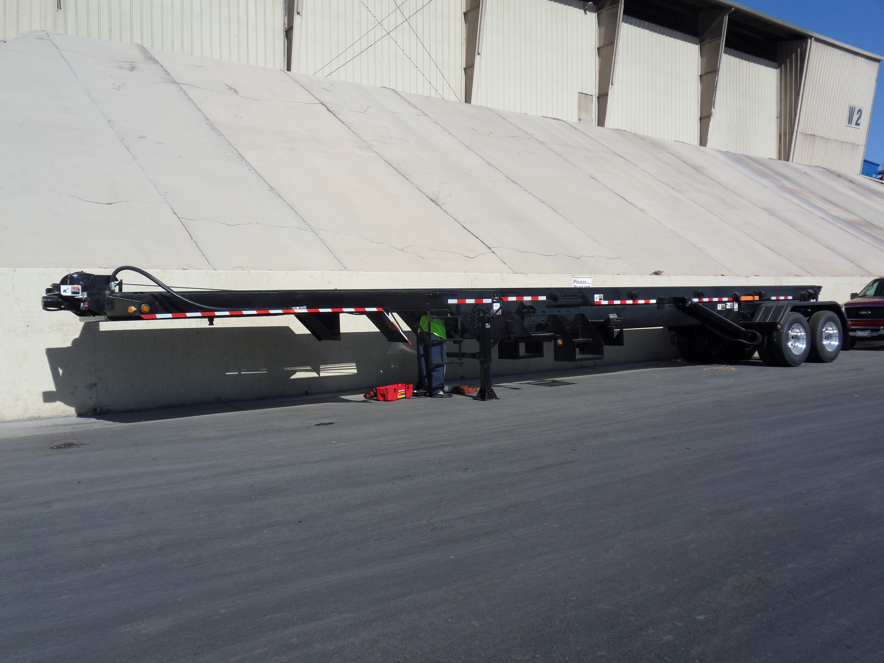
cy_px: 332
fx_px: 817
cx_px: 442
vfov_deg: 44.2
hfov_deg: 56.8
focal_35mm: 32
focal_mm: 5.6
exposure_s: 1/250
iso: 80
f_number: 8.2
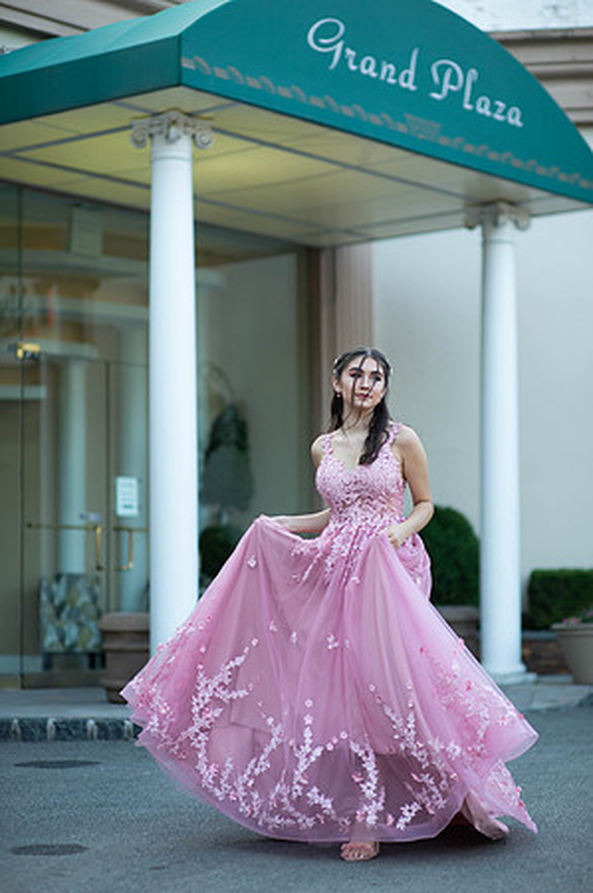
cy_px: 446
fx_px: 2105
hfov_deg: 16.0
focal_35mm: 85
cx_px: 296
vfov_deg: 23.9
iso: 250
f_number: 2
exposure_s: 1/640
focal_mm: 85
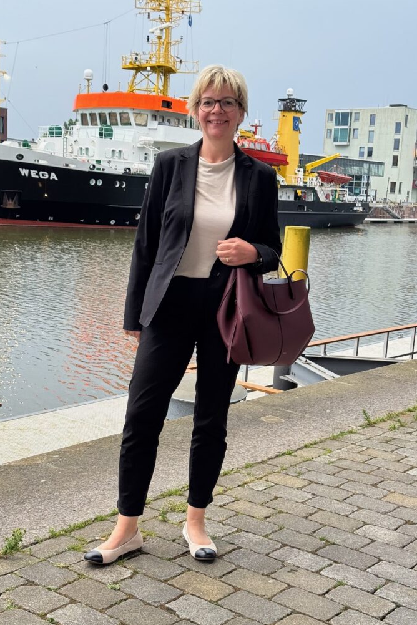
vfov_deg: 38.9
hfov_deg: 26.5
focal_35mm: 51
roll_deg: -2.5
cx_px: 208
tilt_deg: -7.6
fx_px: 886
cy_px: 318
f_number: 1.78
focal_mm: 6.76
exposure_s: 1/121
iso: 50
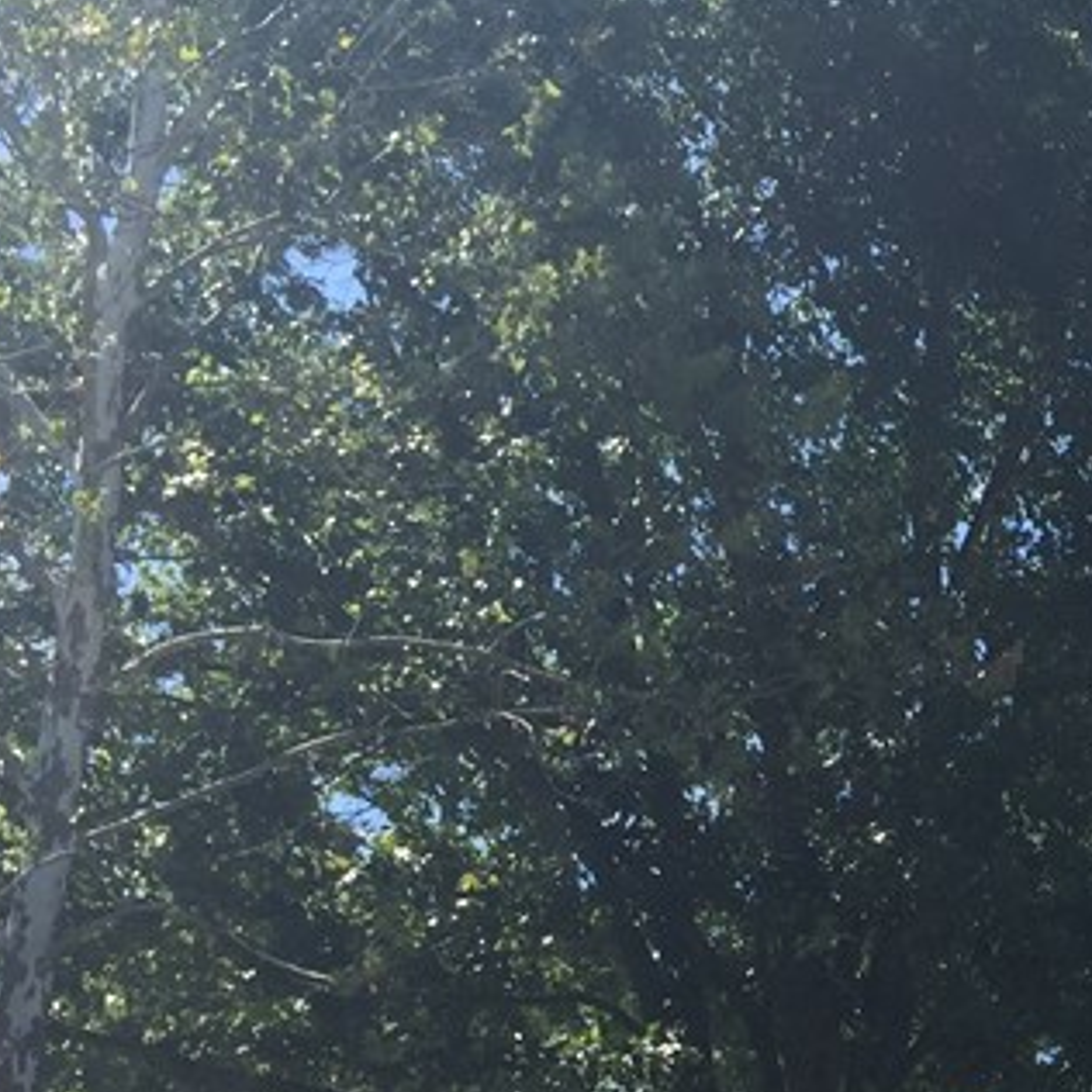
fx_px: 2962
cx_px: 1610
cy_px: 1120
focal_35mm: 83
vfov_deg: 20.2
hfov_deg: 18.6
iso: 32
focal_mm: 4.15
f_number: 2.2
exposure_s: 1/1276
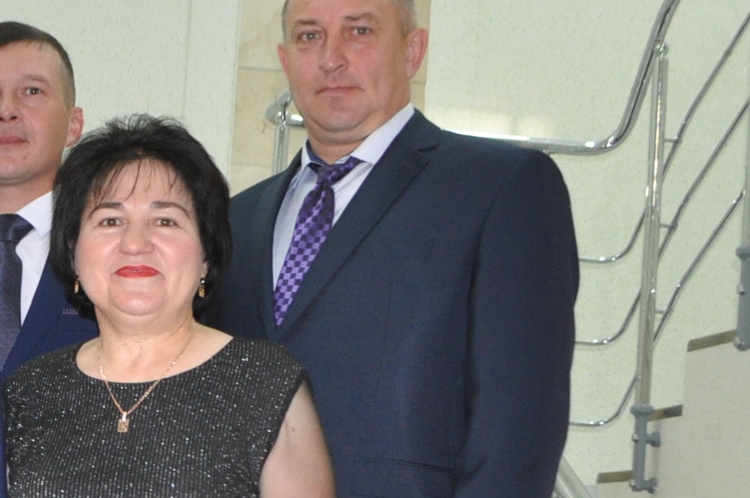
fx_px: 2059
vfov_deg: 13.6
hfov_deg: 19.2
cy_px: 512
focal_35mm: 99
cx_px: -205
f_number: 3.8
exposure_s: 1/60
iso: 800
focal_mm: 20
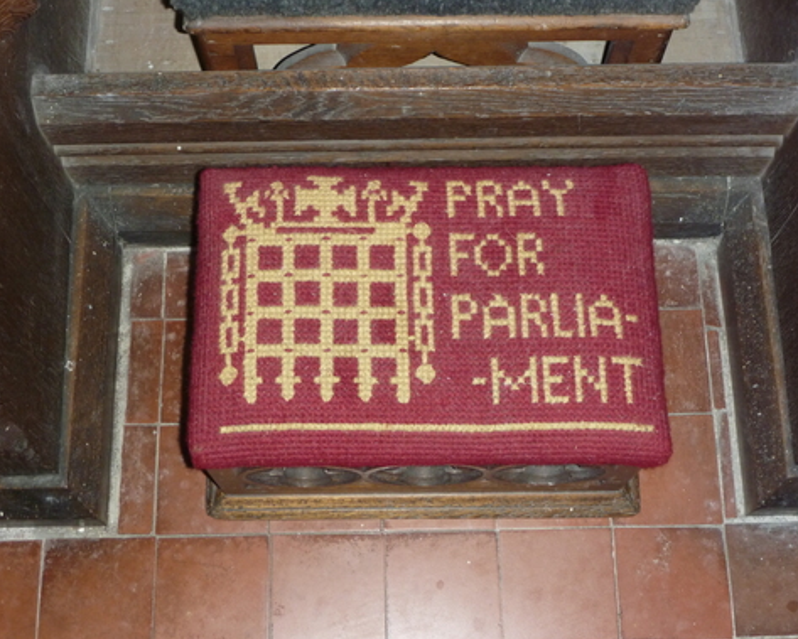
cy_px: 323
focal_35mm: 50
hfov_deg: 37.3
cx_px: 415
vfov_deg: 30.3
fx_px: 1182
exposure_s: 1/40
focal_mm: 8.4
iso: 250
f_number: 4.5
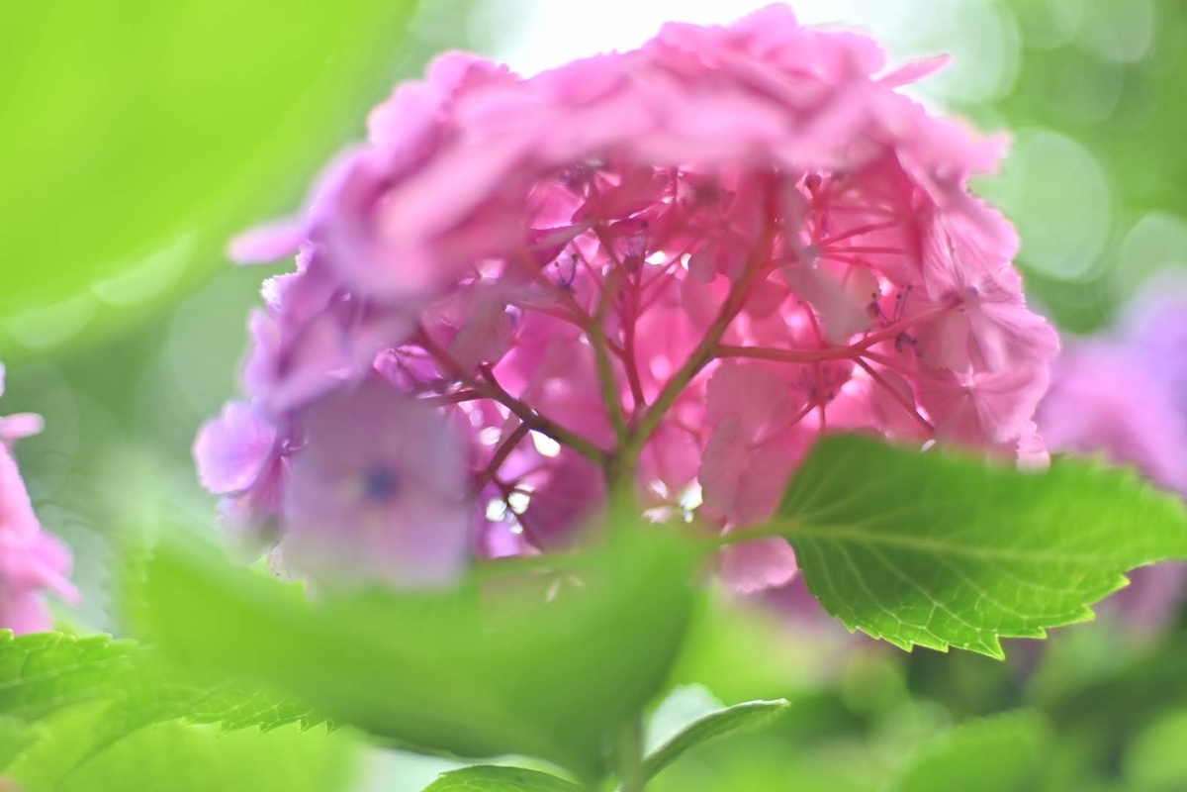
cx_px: 594
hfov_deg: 39.6
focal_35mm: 50
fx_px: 1648
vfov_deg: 27.0
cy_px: 396
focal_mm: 50
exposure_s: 1/500
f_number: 1.4
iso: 100
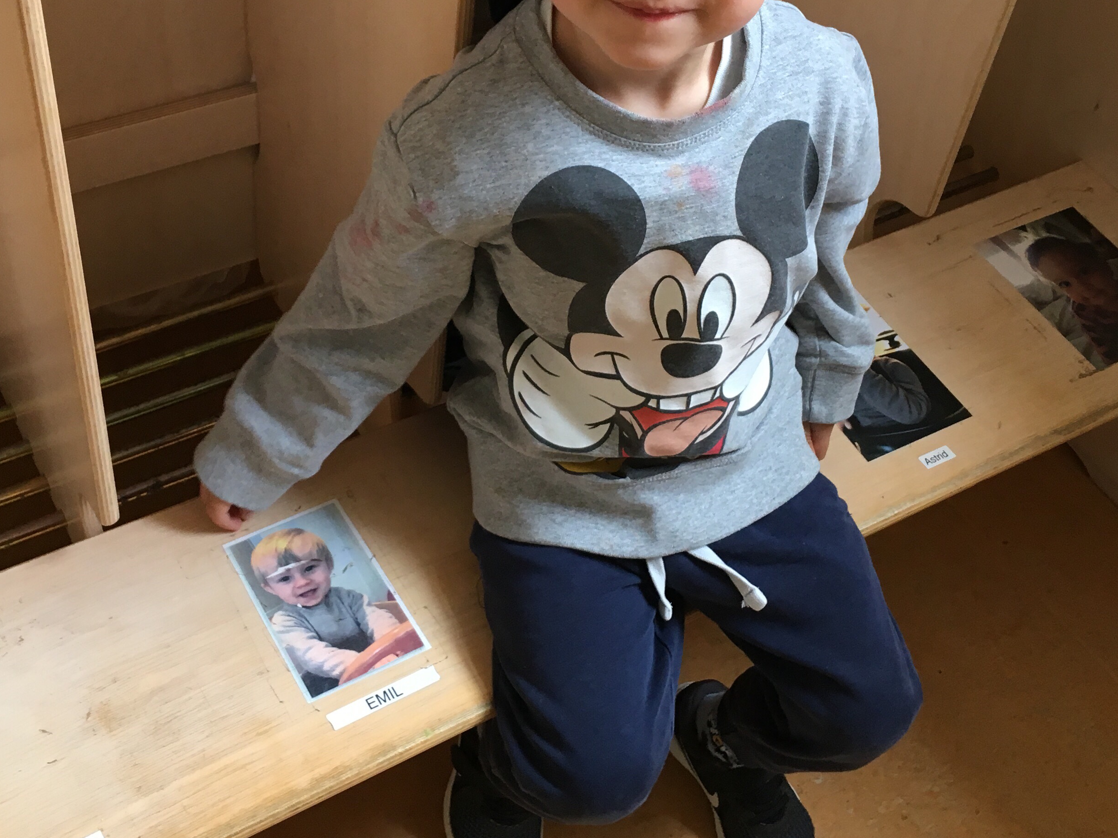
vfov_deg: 30.2
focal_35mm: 48
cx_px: 556
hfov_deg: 39.7
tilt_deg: -46.3
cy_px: 322
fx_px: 1550
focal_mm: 4.15
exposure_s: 1/33
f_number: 2.2
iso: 100
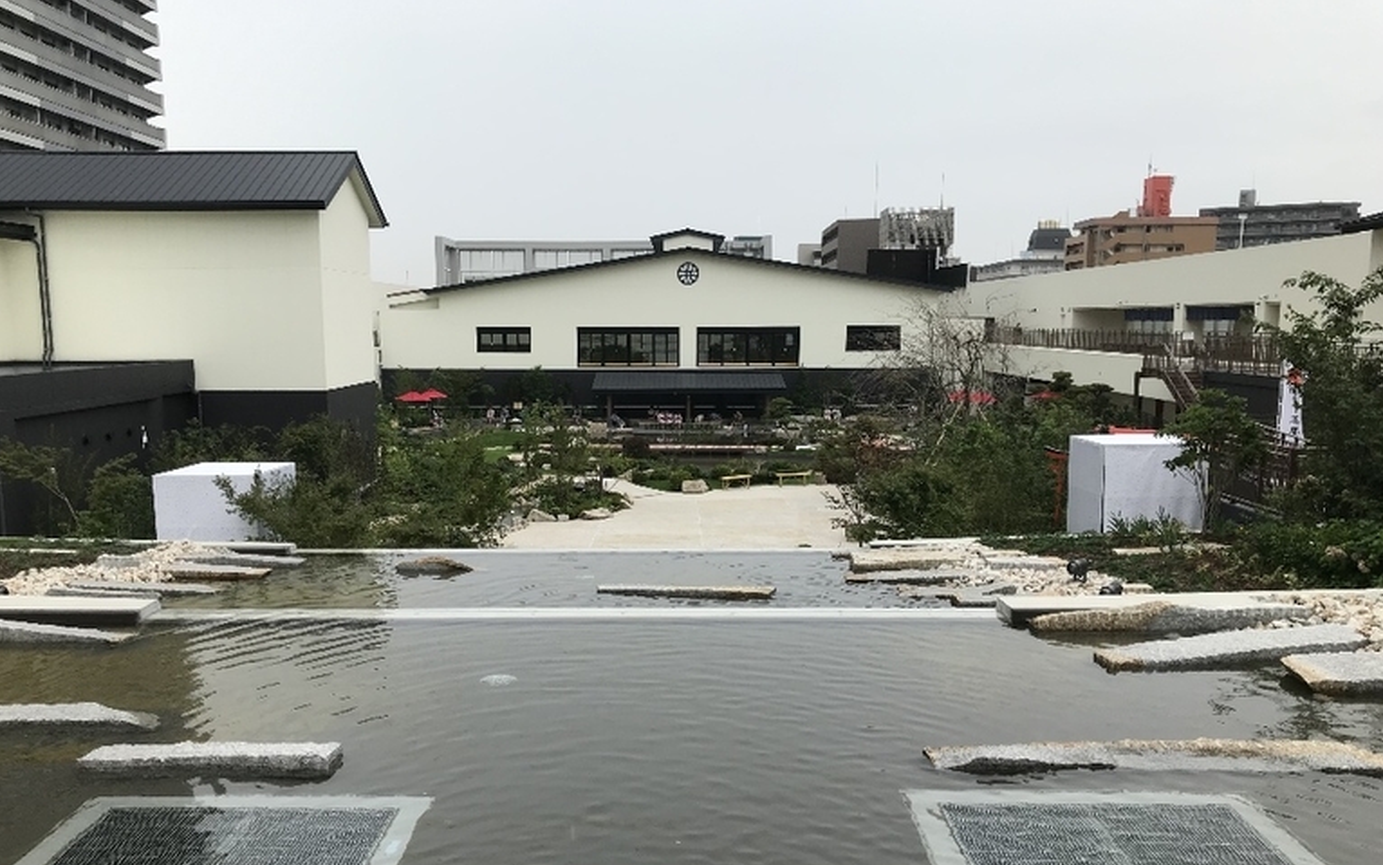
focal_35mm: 31
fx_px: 1169
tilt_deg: -9.6
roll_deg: +1.4
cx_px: 679
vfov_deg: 40.5
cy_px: 502
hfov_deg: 61.2
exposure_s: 1/1018
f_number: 1.8
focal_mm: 3.99
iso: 20
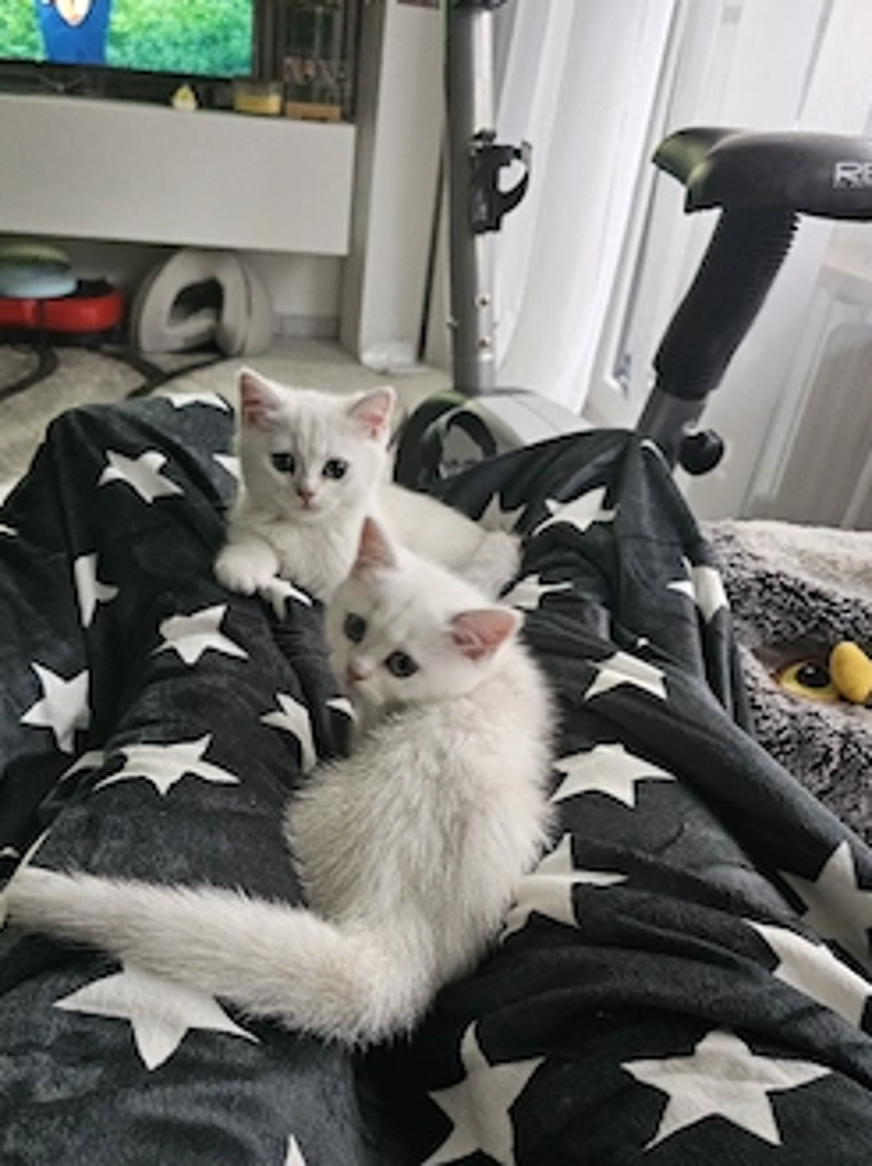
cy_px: 702
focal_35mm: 28
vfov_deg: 62.9
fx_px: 942
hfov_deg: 49.5
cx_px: 379
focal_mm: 6.3
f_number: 1.7
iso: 500
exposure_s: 1/25.1
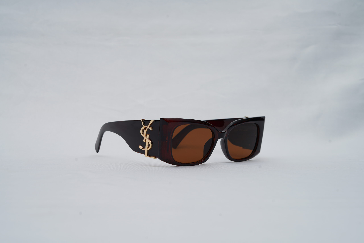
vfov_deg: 27.0
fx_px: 506
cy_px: 122
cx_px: 182
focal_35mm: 50
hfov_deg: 39.6
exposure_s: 1/160
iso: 100
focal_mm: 50
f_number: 9
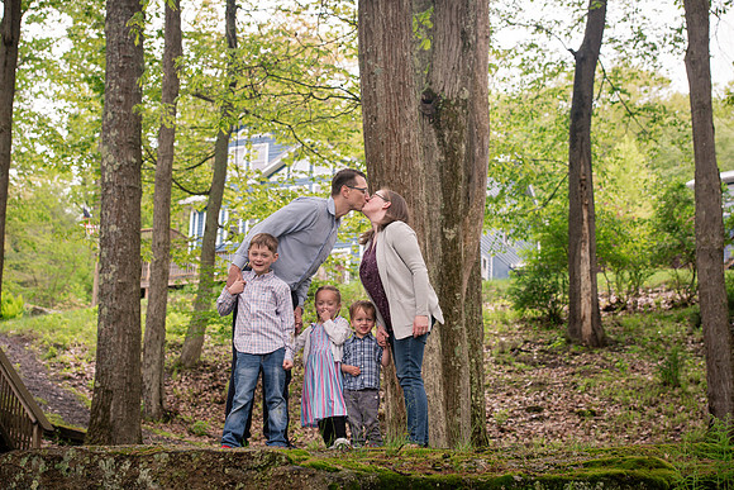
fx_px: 1427
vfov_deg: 19.5
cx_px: 367
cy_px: 245
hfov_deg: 28.8
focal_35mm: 70
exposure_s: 1/400
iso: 640
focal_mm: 70
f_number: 5
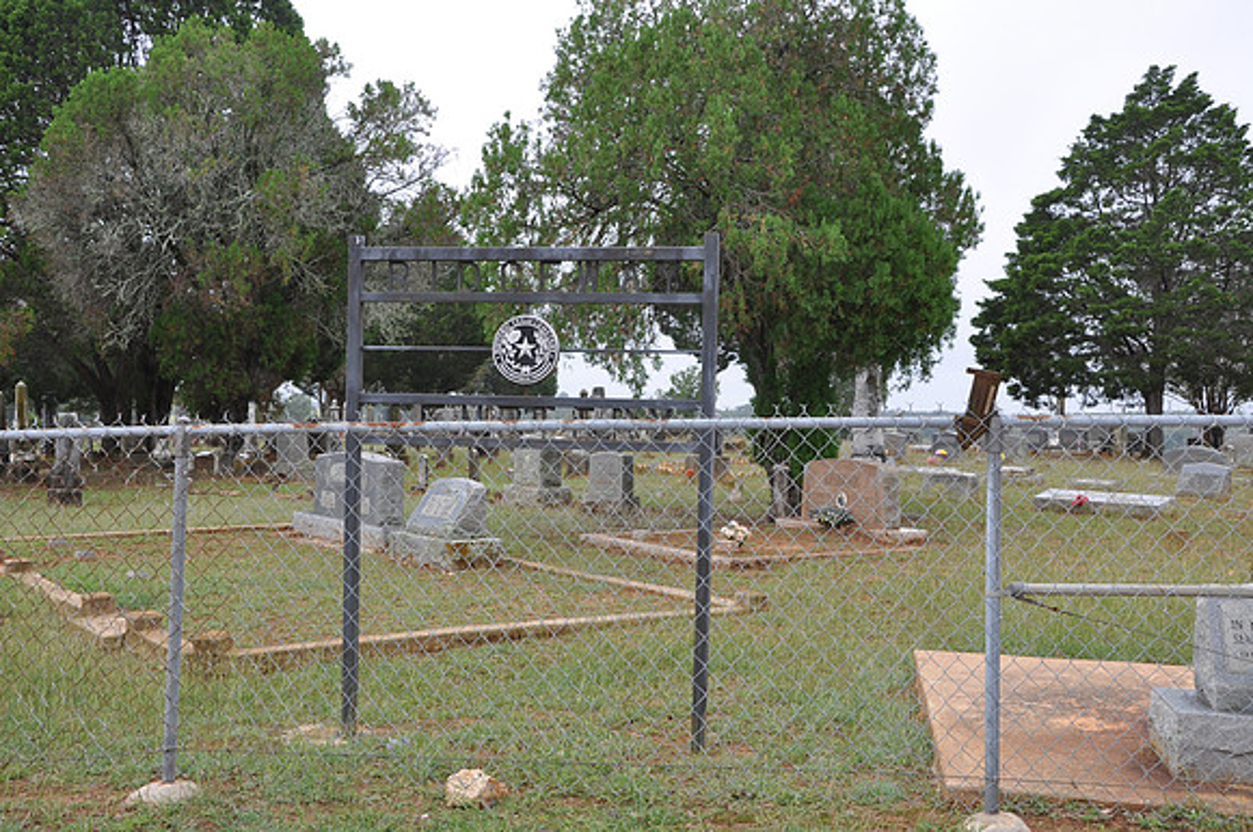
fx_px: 1356
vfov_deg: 34.1
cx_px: 626
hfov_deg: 49.6
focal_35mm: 39
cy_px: 416
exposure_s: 1/80
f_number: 9
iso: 200
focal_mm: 26
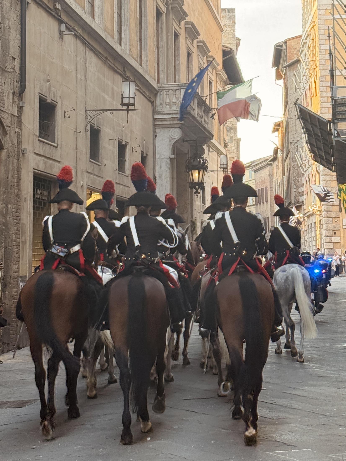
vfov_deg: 39.7
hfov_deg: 30.3
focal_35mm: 48
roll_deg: +1.0
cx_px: 173
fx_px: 640
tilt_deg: +9.5
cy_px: 230
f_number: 1.78
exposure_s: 1/142
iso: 200
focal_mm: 6.76
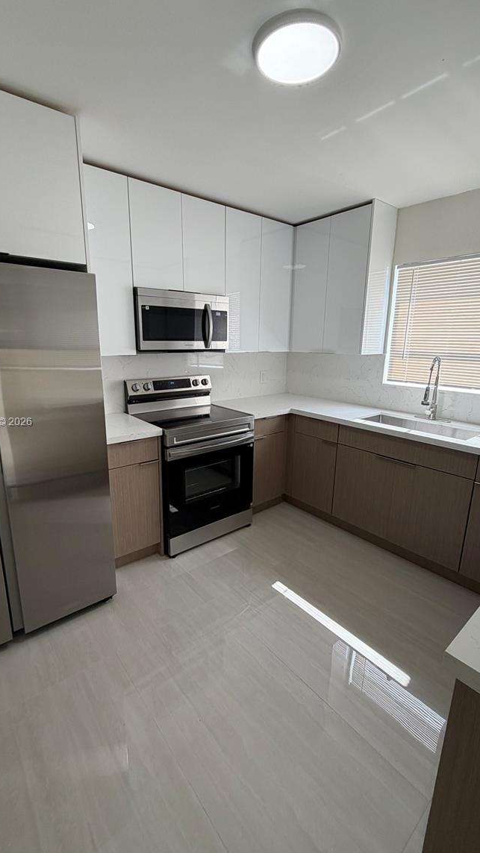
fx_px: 362
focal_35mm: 16
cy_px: 423
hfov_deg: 67.0
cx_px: 230
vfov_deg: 99.4
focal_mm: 2.22
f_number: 2.2
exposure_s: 1/131
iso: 64
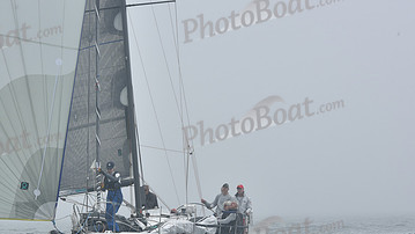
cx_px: 123
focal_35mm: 166
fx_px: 1827
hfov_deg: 12.9
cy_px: 196
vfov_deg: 7.3
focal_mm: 98
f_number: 10
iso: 250
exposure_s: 1/800
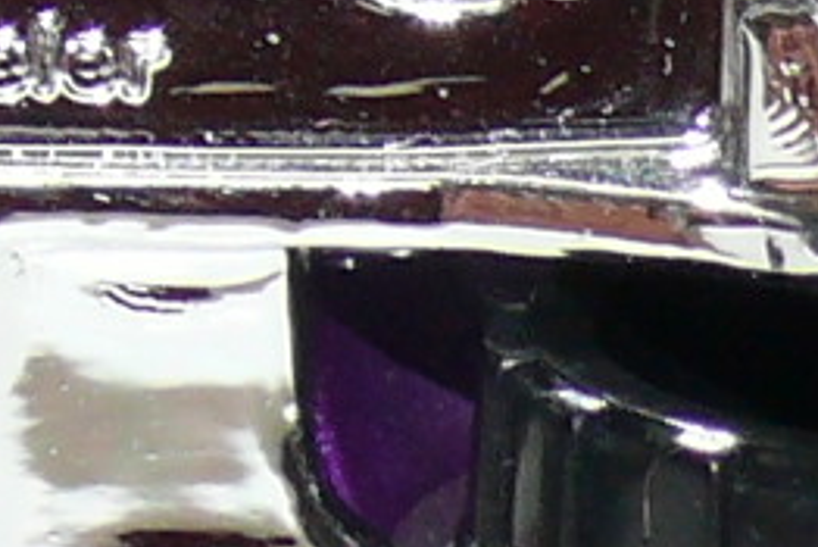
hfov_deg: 3.2
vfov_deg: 2.1
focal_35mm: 653
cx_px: -6
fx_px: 14845
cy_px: -300
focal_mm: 13.4
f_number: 4
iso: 100
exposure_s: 1/30
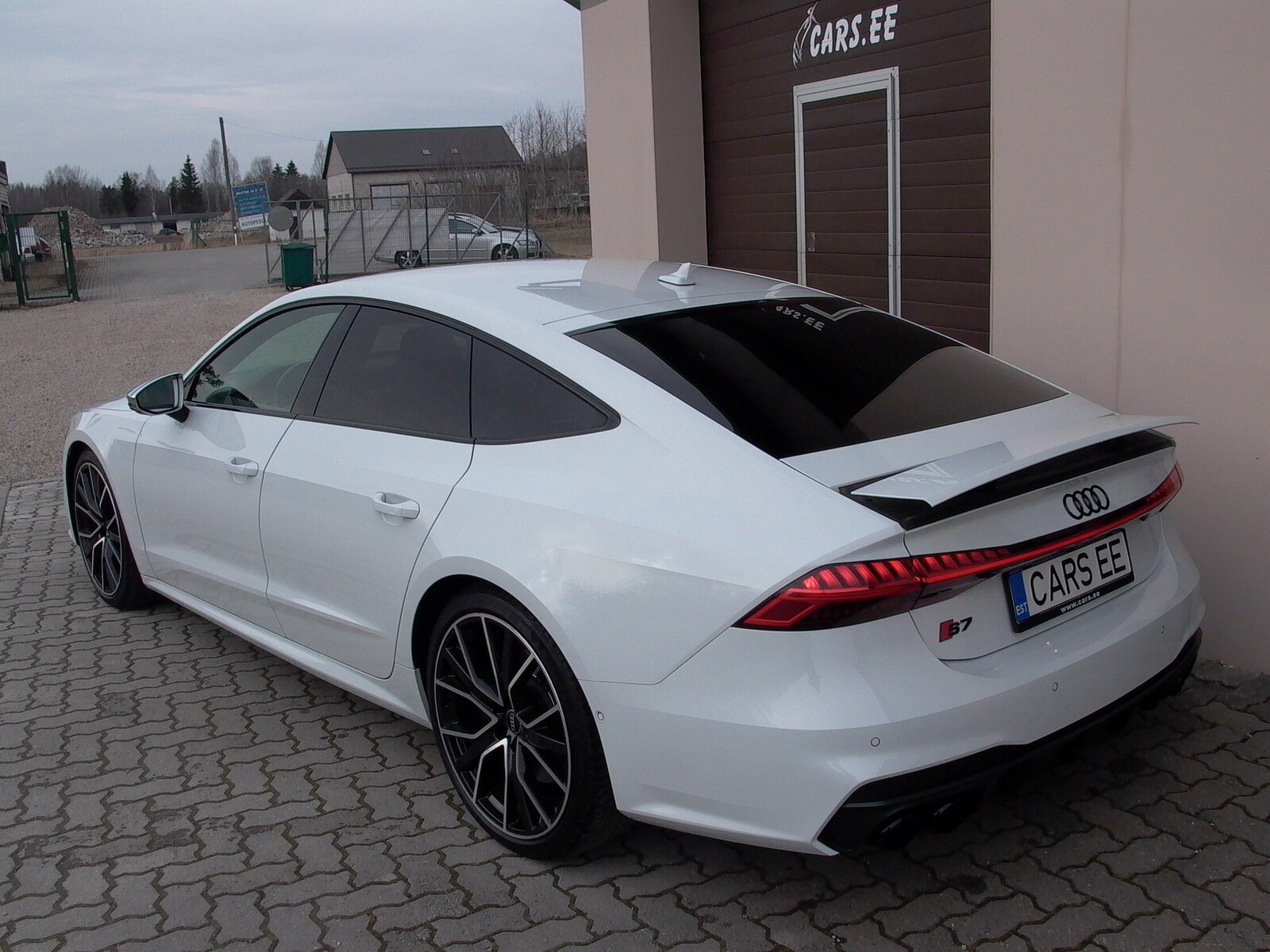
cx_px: 635
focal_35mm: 33
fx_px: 1211
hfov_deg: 55.4
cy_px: 476
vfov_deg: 42.9
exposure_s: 1/652
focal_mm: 7.15
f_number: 4.63
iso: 100
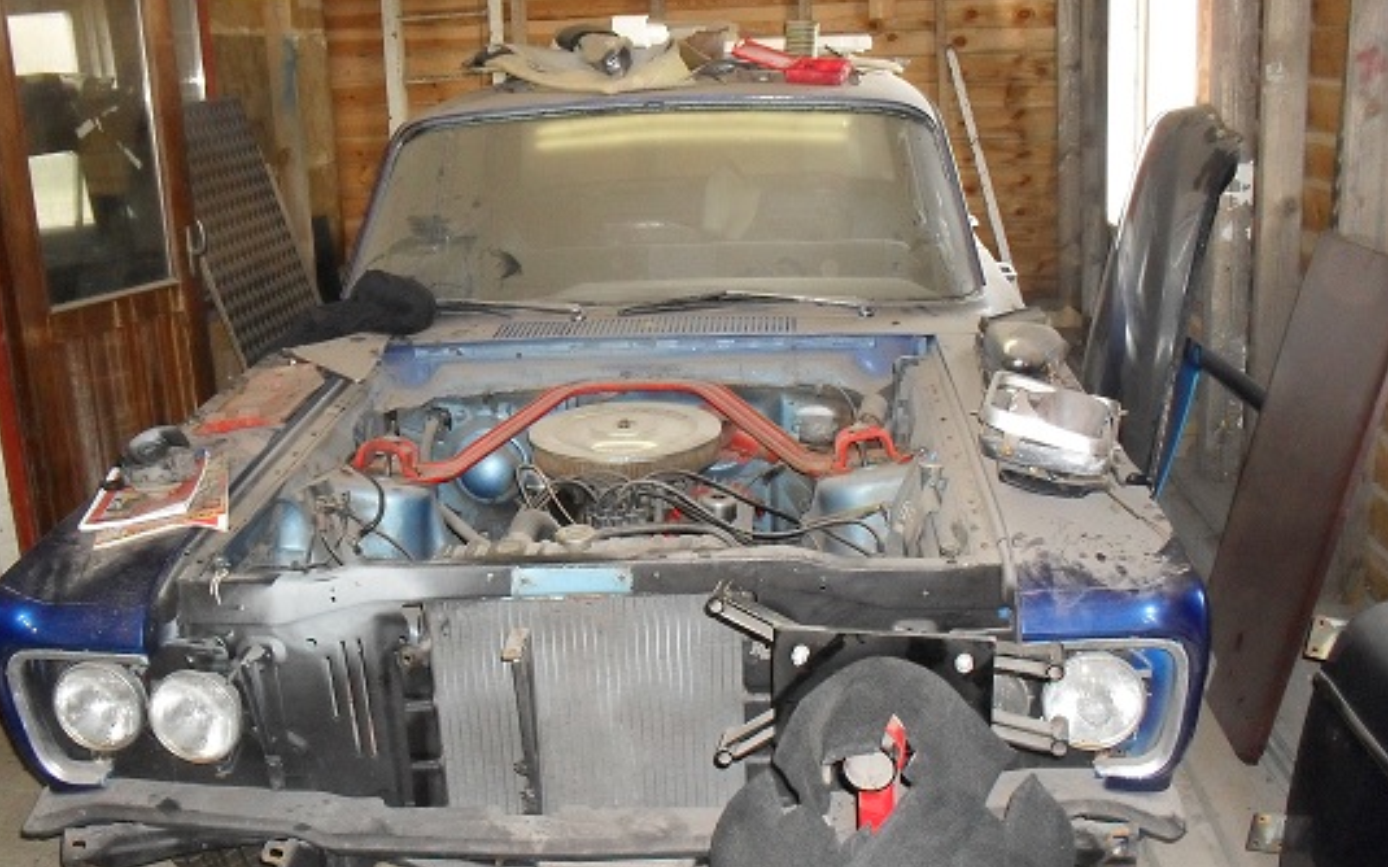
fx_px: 1437
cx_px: 695
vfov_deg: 33.5
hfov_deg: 51.6
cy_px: 461
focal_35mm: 38
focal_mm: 6.3
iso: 400
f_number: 3.2
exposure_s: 1/45
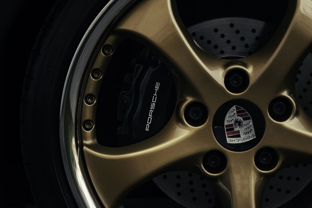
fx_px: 910
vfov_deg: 13.0
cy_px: 104
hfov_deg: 19.5
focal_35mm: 105
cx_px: 156
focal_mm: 70
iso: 100
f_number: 4
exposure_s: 1/80
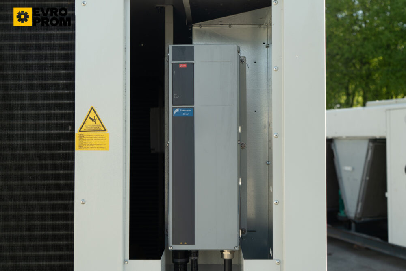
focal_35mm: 40
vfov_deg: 33.4
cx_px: 208
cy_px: 132
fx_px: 451
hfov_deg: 48.5
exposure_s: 1/160
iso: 100
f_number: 4
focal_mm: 39
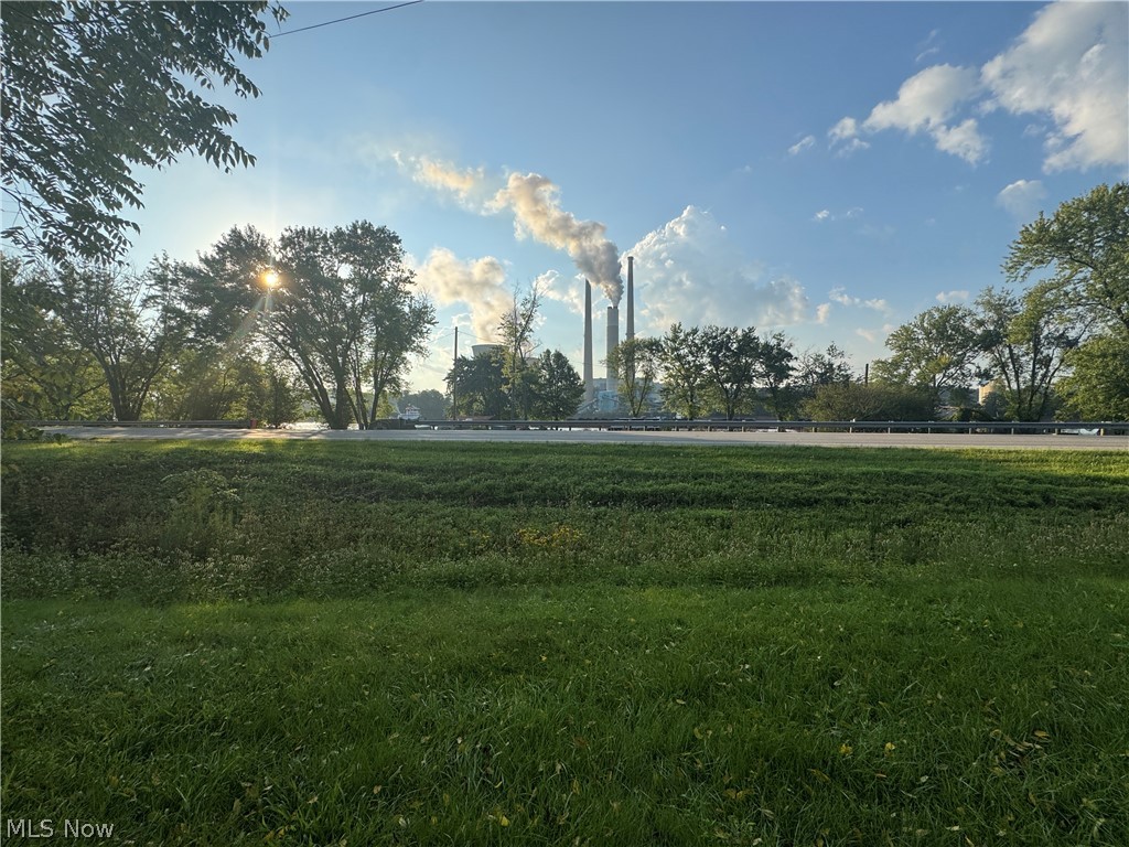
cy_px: 424
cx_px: 564
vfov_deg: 85.7
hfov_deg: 102.1
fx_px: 457
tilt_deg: -1.3
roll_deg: +0.3
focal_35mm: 14
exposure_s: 1/1709
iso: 50
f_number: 2.2
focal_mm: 2.22
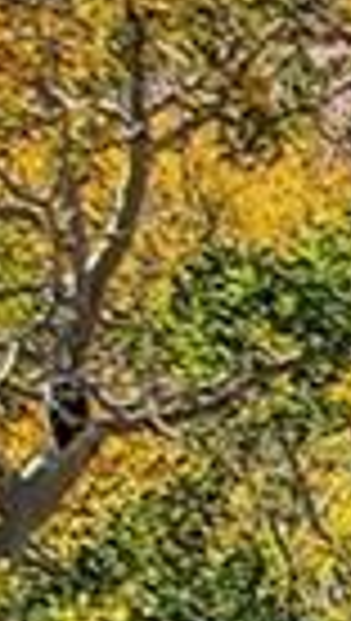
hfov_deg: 4.2
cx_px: 1426
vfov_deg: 7.5
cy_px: 1503
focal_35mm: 267
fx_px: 4402
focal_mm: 8.4
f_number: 2.8
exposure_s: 1/2500
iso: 110
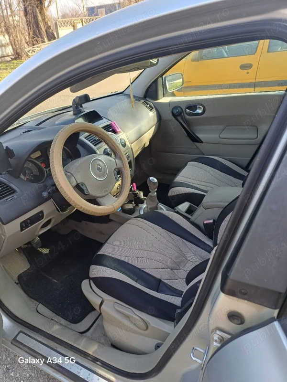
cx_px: 144
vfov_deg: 69.4
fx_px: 276
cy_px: 191
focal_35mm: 25
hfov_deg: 54.9
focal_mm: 4.65
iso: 50
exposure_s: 1/100
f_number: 1.8
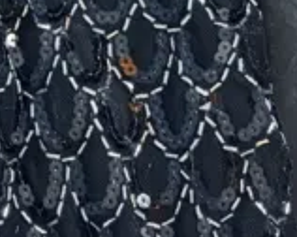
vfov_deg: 13.8
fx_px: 904
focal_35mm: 103
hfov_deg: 17.3
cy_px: -137
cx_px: -105
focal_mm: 5.96
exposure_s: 1/30
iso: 800
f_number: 1.6
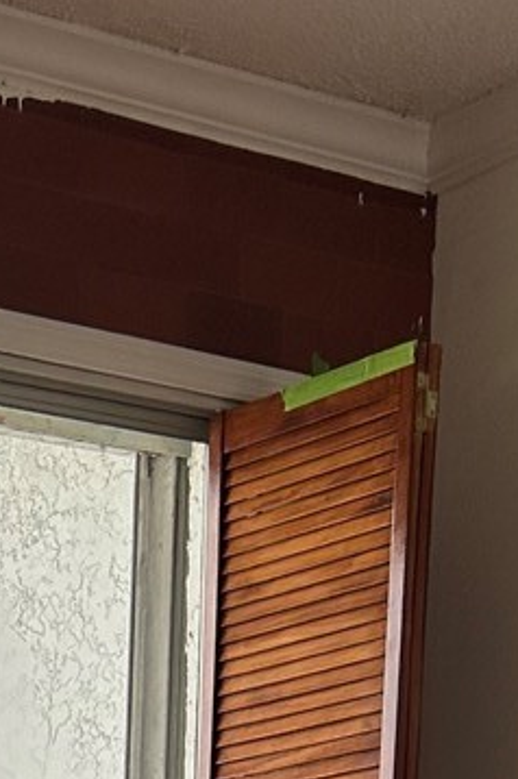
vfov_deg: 14.2
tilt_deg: -5.3
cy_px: 1549
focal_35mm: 121
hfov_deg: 10.7
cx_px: -394
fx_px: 2616
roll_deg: -1.0
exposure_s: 1/658
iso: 50
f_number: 1.5
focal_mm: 5.7
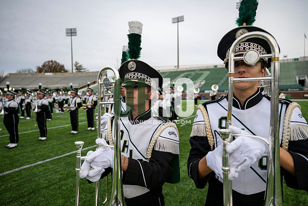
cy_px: 103
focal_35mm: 24
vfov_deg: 53.2
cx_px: 154
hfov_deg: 73.7
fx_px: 205
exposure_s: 1/500
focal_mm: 24
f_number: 2.8
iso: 125
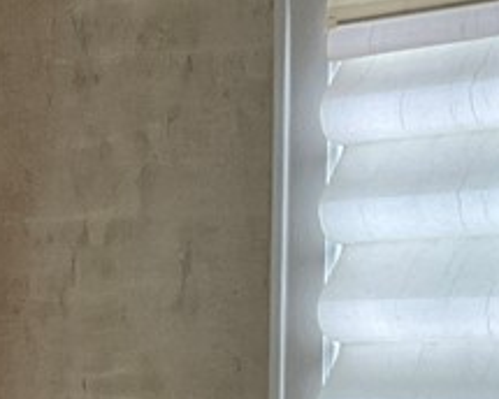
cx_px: -327
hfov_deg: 13.2
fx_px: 1994
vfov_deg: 11.0
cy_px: 575
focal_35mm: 135
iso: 80
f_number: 1.8
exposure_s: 1/60
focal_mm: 3
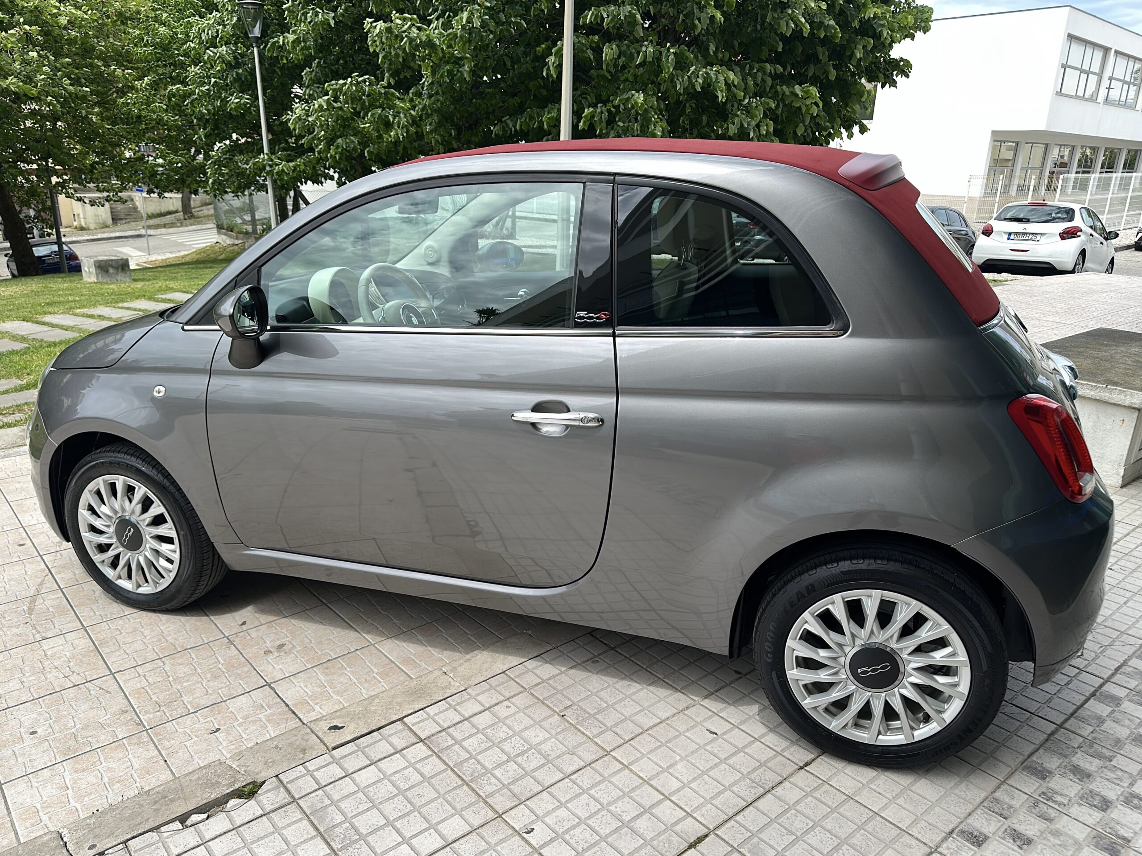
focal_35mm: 24
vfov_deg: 56.8
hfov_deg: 71.6
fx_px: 792
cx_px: 571
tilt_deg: -18.7
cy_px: 428
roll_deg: -1.7
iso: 57
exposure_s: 1/2421
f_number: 1.78
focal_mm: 6.86
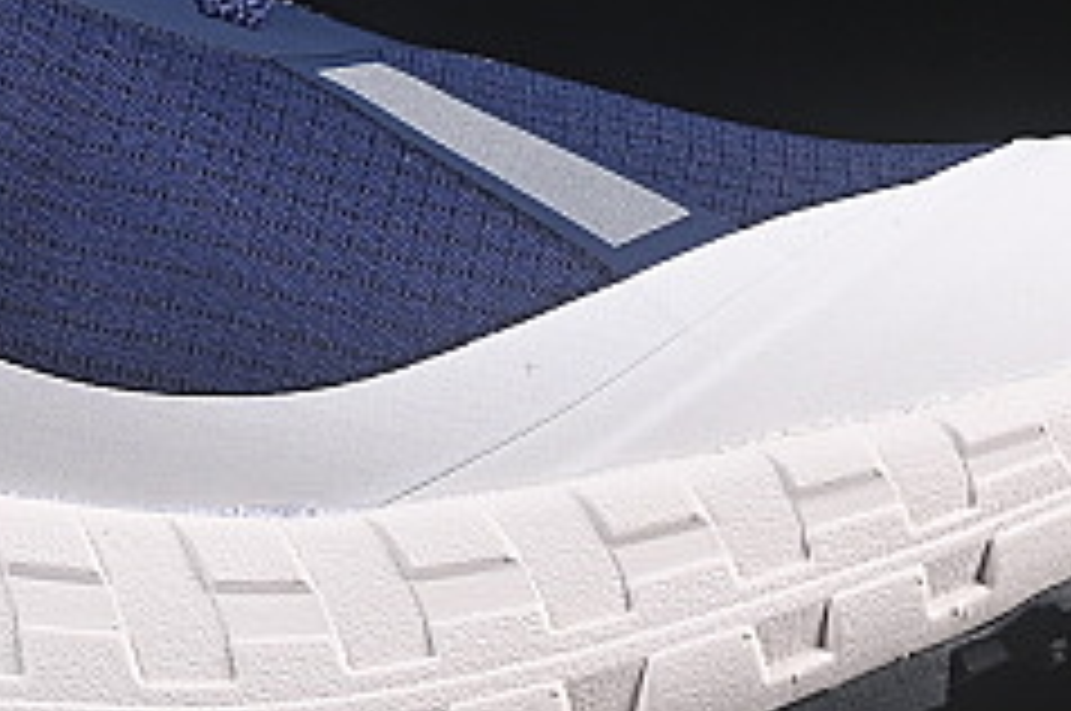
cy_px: -112
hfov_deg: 6.0
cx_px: -378
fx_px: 10131
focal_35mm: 341
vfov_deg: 4.0
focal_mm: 50
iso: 160
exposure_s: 1/60
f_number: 6.3
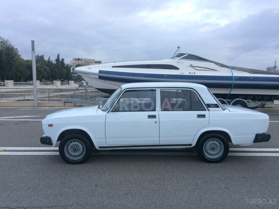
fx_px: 234
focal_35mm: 29
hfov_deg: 61.7
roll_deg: +0.2
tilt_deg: -8.8
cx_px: 140
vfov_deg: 48.2
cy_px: 104
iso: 50
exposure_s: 1/50
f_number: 2.2
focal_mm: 4.15
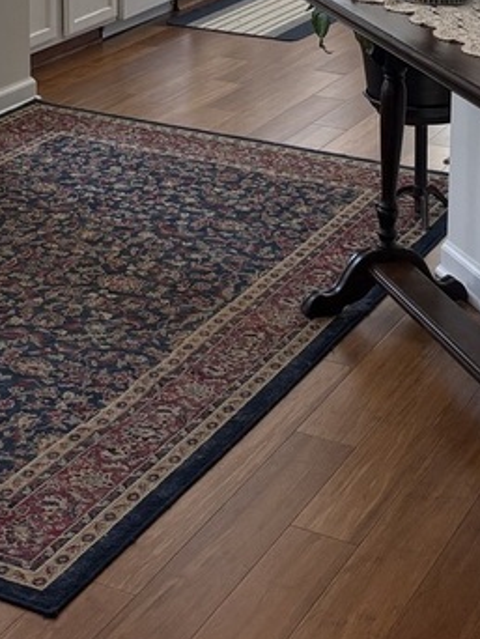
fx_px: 1514
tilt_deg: -9.5
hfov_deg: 18.0
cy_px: -77
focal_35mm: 82
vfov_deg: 22.4
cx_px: 202
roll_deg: -0.5
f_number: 1.6
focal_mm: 5.96
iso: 80
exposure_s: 1/206
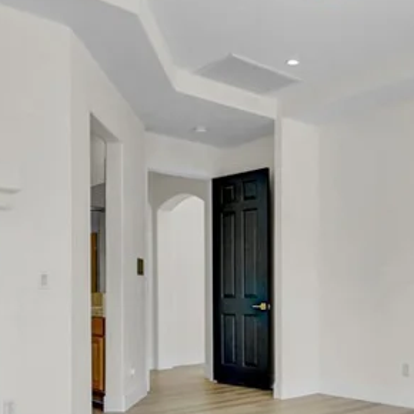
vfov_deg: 39.1
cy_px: 305
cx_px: 273
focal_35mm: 42
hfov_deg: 39.6
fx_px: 568
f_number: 9
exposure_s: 1/100
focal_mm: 14
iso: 400
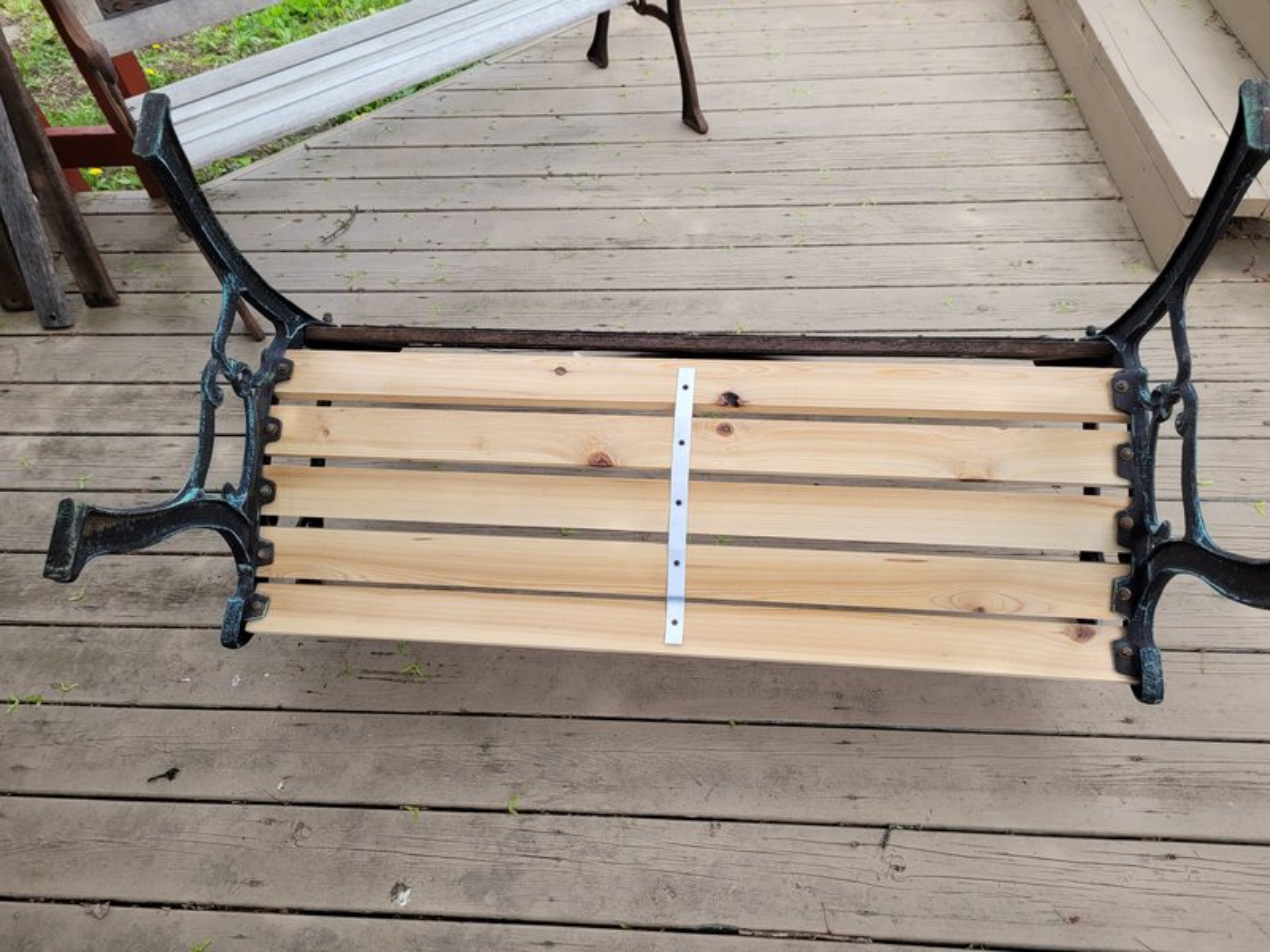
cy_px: 476
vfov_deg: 53.1
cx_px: 635
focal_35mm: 26
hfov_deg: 67.3
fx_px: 954
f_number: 1.8
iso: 40
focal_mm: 5.4
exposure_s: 1/572
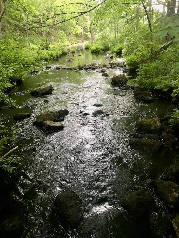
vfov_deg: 63.4
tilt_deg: -21.3
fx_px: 193
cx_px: 90
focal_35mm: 28
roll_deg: +3.6
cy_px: 119
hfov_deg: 49.7
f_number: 1.8
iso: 100
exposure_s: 1/15
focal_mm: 3.99
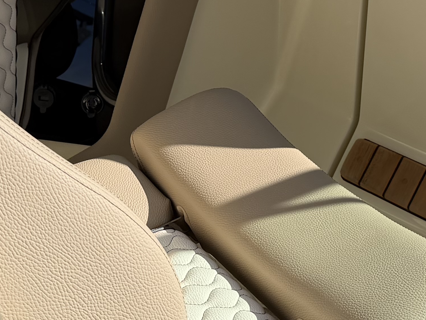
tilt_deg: -28.1
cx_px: 334
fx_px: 1120
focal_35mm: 91
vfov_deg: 16.1
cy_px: 38
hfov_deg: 21.3
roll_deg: -4.5
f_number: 1.78
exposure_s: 1/4167
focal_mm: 6.76
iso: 80
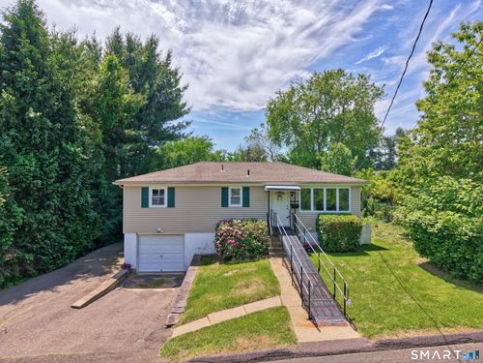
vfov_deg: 56.8
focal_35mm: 24
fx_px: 335
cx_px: 242
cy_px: 182
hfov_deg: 71.6
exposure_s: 1/2000
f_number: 1.8
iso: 200
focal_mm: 8.7
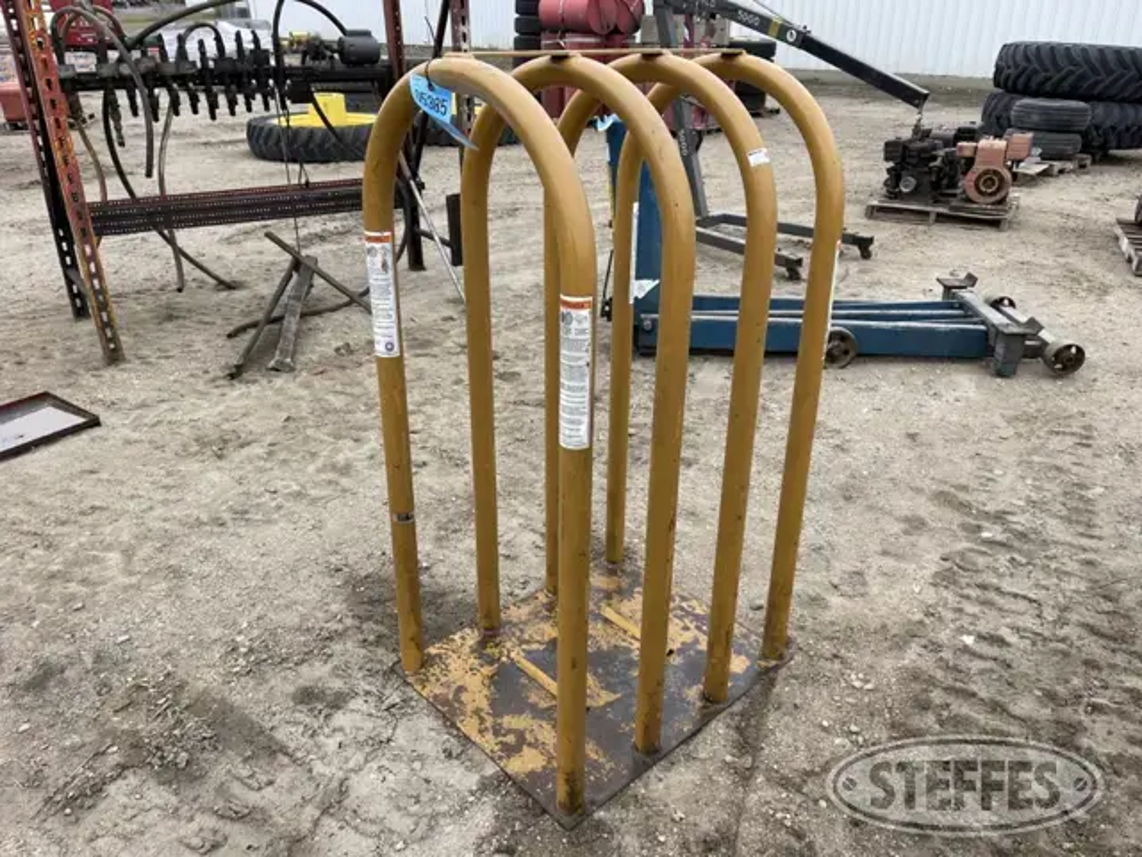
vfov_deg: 53.1
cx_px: 571
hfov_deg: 67.3
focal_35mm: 26
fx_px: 858
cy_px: 428
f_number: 1.6
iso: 32
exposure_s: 1/377
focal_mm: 5.1
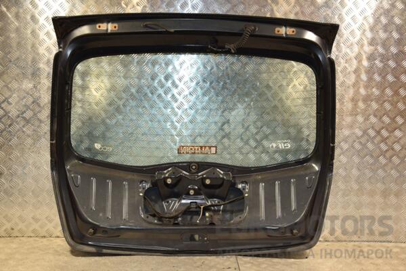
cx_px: 203
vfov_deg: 34.2
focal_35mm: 39
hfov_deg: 49.6
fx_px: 440
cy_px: 136
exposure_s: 1/200
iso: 800
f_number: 5
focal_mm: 26
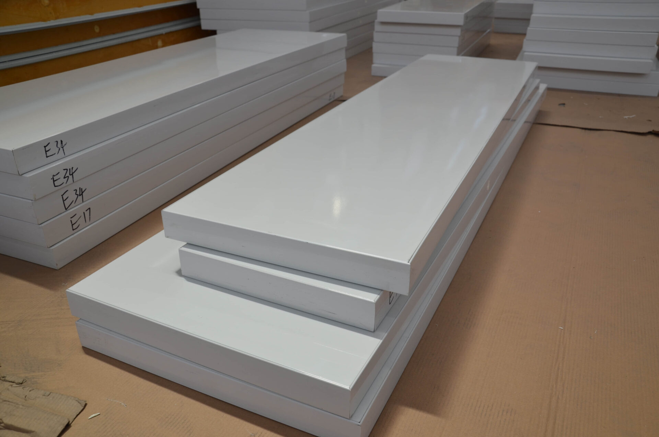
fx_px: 575
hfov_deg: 59.6
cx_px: 330
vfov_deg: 41.5
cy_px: 218
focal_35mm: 32
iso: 200
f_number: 5.6
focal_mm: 21
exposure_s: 1/125
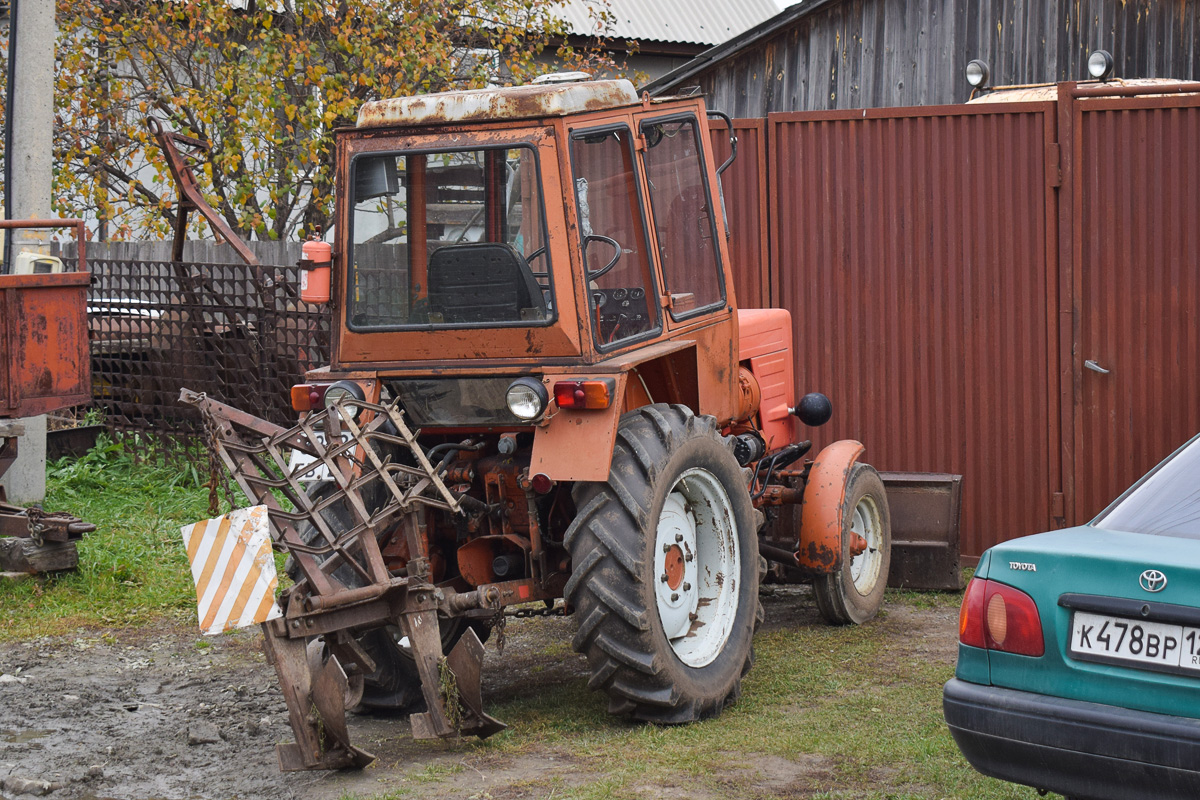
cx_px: 600
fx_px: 2300
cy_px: 400
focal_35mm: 69
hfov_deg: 29.2
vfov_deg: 19.7
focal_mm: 46
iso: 400
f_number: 5.6
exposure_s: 1/320
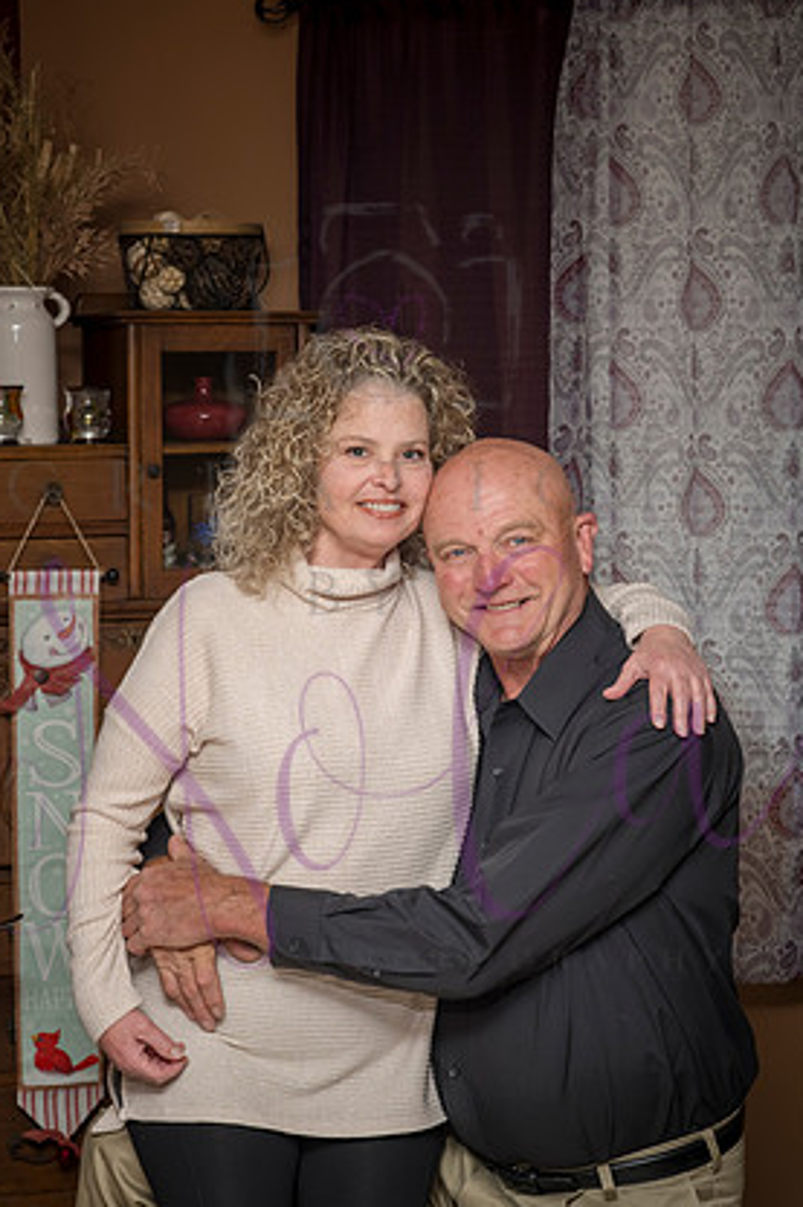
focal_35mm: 92
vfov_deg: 22.1
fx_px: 3080
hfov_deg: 14.9
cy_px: 589
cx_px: 394
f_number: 8
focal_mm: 85
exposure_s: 1/200
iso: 400
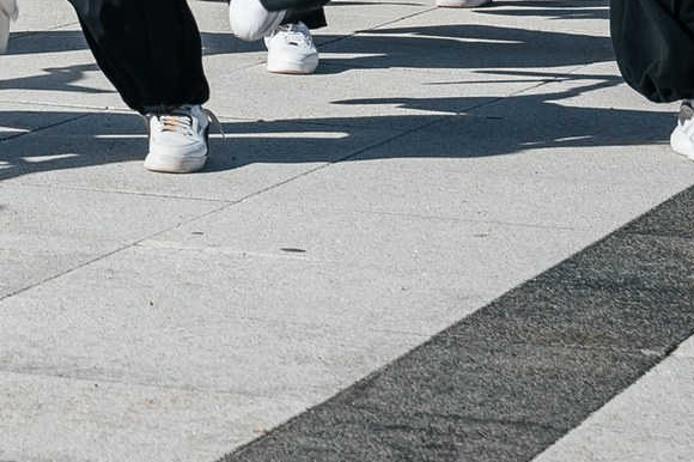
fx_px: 4412
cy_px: -327
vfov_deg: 5.9
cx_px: -713
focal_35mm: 229
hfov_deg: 8.5
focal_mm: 45
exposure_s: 1/400
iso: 100
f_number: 7.1
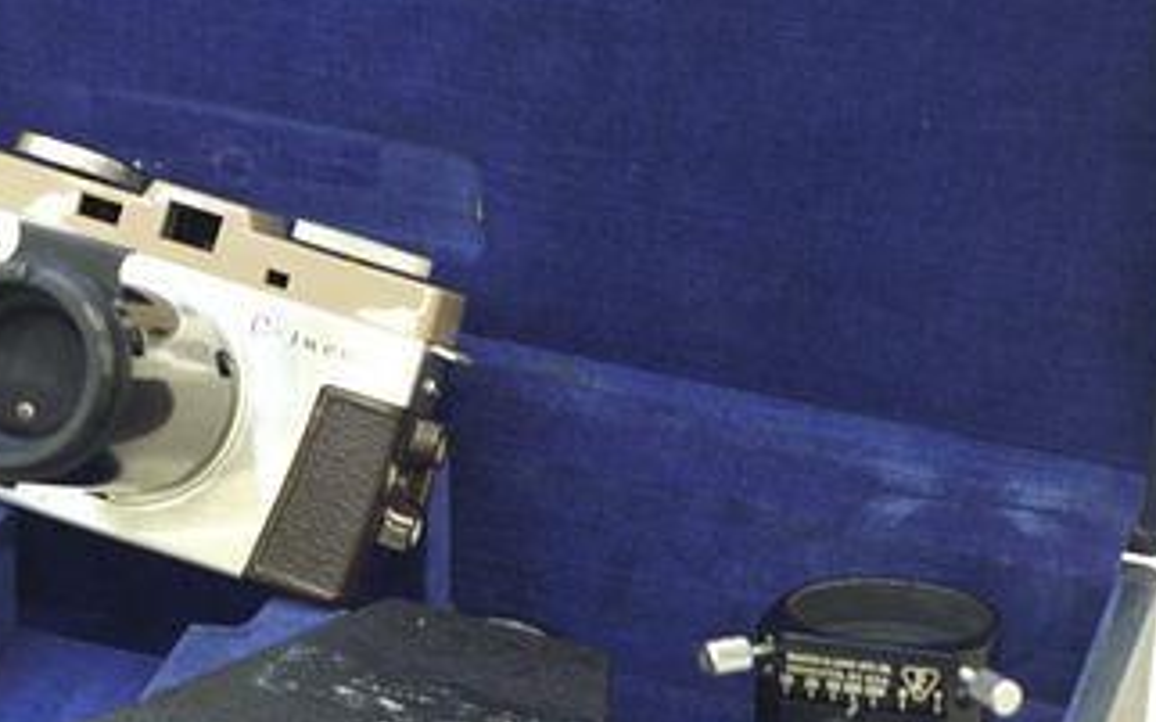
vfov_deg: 8.6
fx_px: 4787
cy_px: 636
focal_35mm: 152
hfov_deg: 13.7
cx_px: 345
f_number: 3.5
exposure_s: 1/30
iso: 400
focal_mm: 50
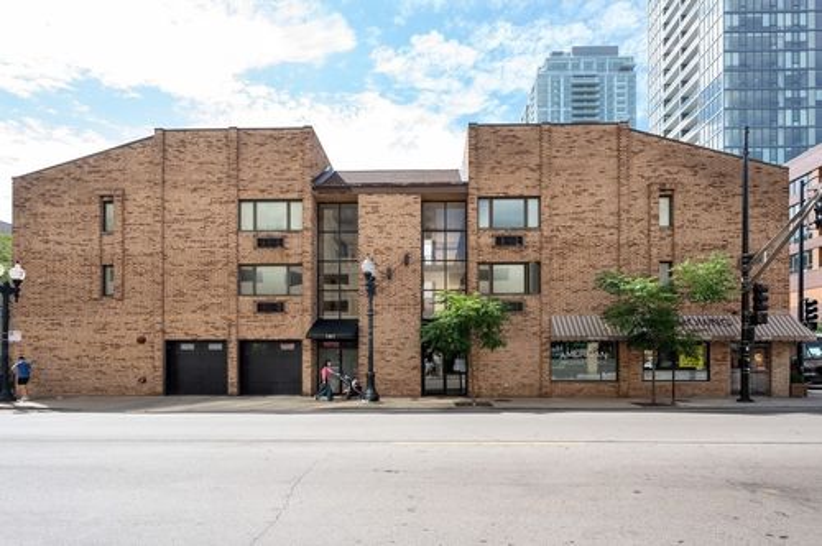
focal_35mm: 18
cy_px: 273
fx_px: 399
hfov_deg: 91.7
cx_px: 411
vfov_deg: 68.7
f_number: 9
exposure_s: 1/60
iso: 100
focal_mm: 17.5
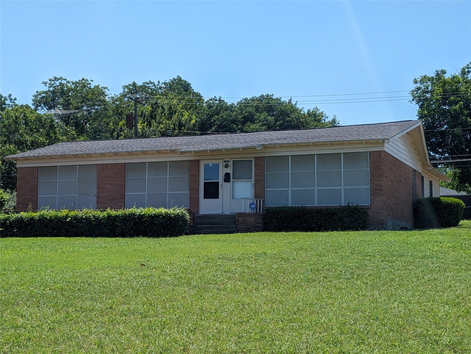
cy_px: 177
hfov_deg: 38.9
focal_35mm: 49
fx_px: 668
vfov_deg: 29.7
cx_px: 236
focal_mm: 6.9
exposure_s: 1/1005
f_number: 1.68
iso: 21
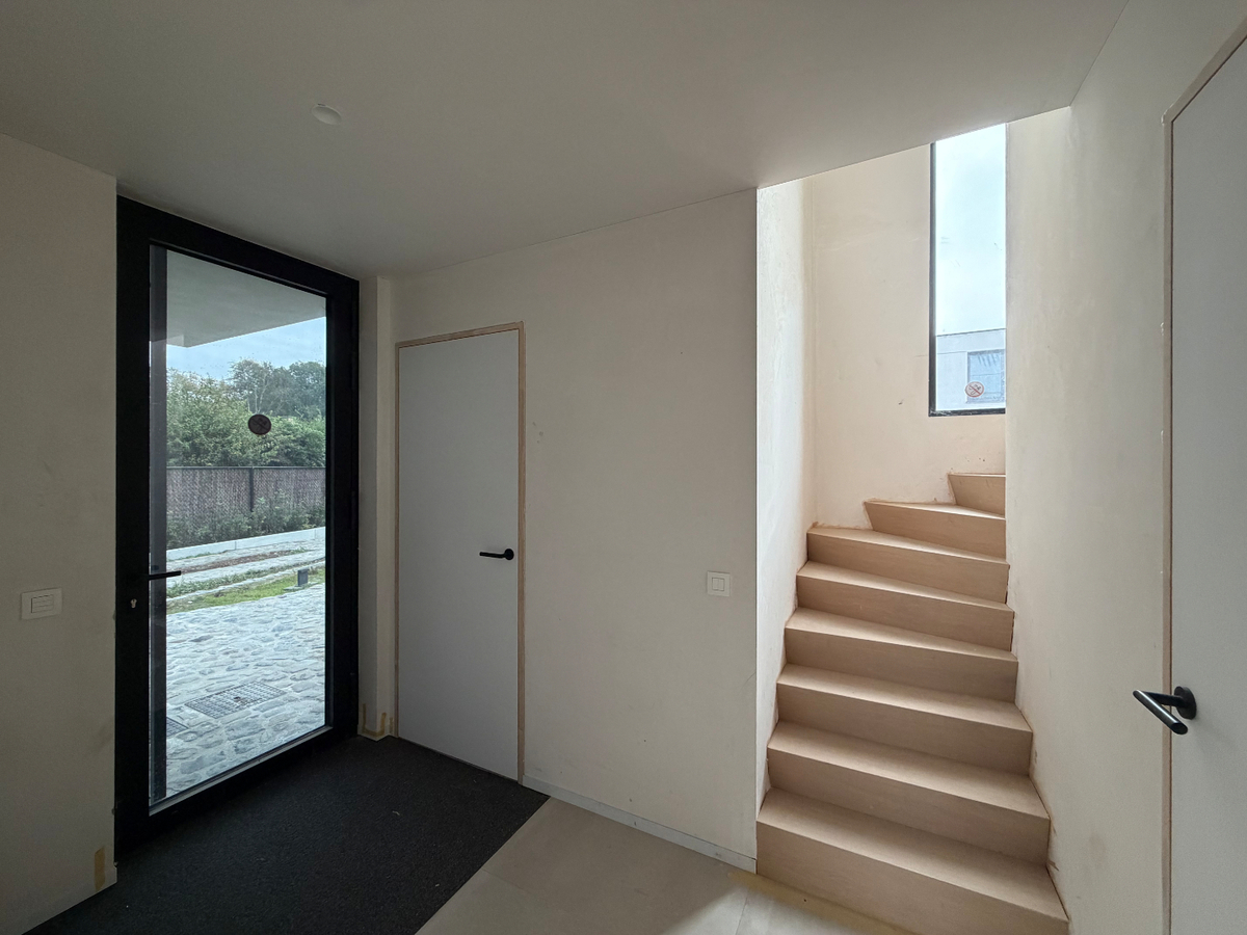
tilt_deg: +0.2
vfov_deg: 85.7
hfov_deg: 102.1
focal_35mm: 14
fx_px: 504
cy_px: 468
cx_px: 624
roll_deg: +0.3
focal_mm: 2.22
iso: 320
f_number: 2.2
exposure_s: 1/100
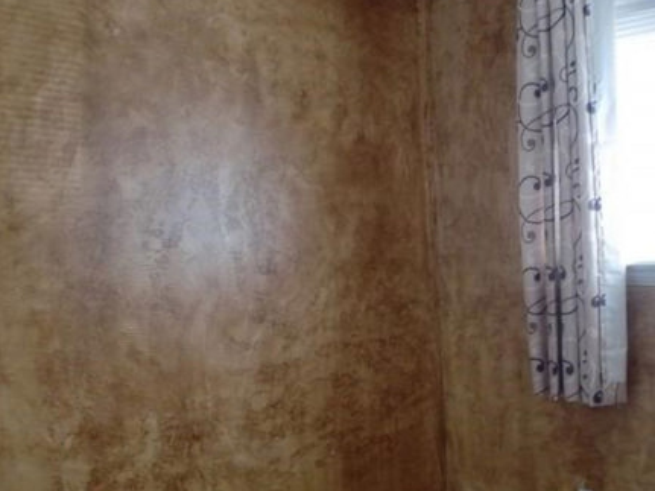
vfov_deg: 28.0
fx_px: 984
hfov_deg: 36.2
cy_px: 287
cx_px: 473
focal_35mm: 52
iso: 160
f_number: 3.1
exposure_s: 1/60
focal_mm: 6.3
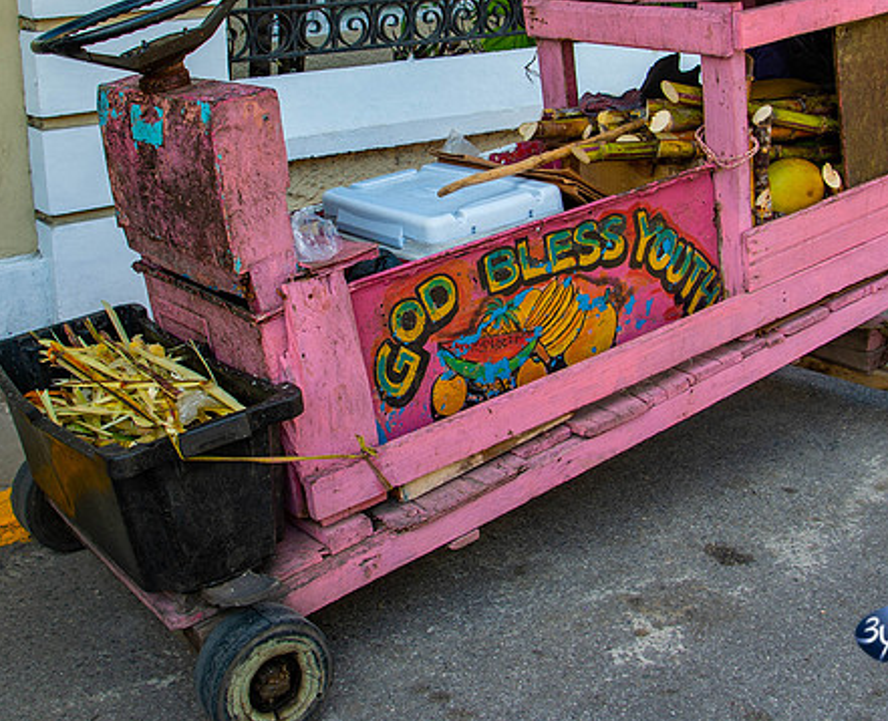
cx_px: 448
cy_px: 250
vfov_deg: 30.3
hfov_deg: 37.1
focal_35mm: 50
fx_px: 1322
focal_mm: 24
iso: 100
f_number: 5
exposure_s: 1/100
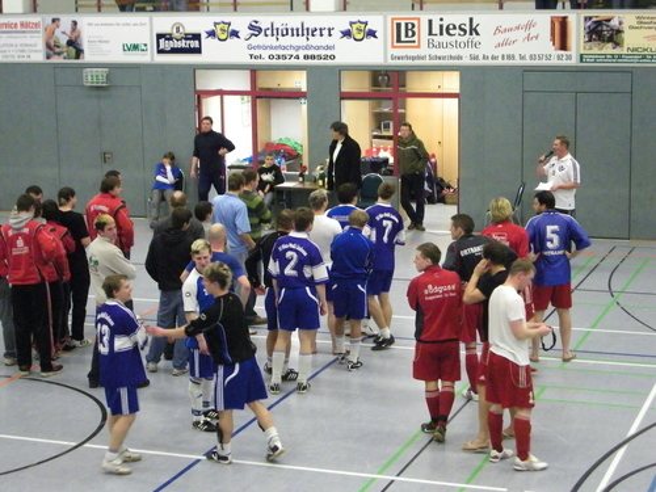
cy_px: 246
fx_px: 1497
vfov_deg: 18.7
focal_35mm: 79
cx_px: 328
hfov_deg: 24.7
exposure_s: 1/30
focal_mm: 13.9
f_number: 4.6
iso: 640
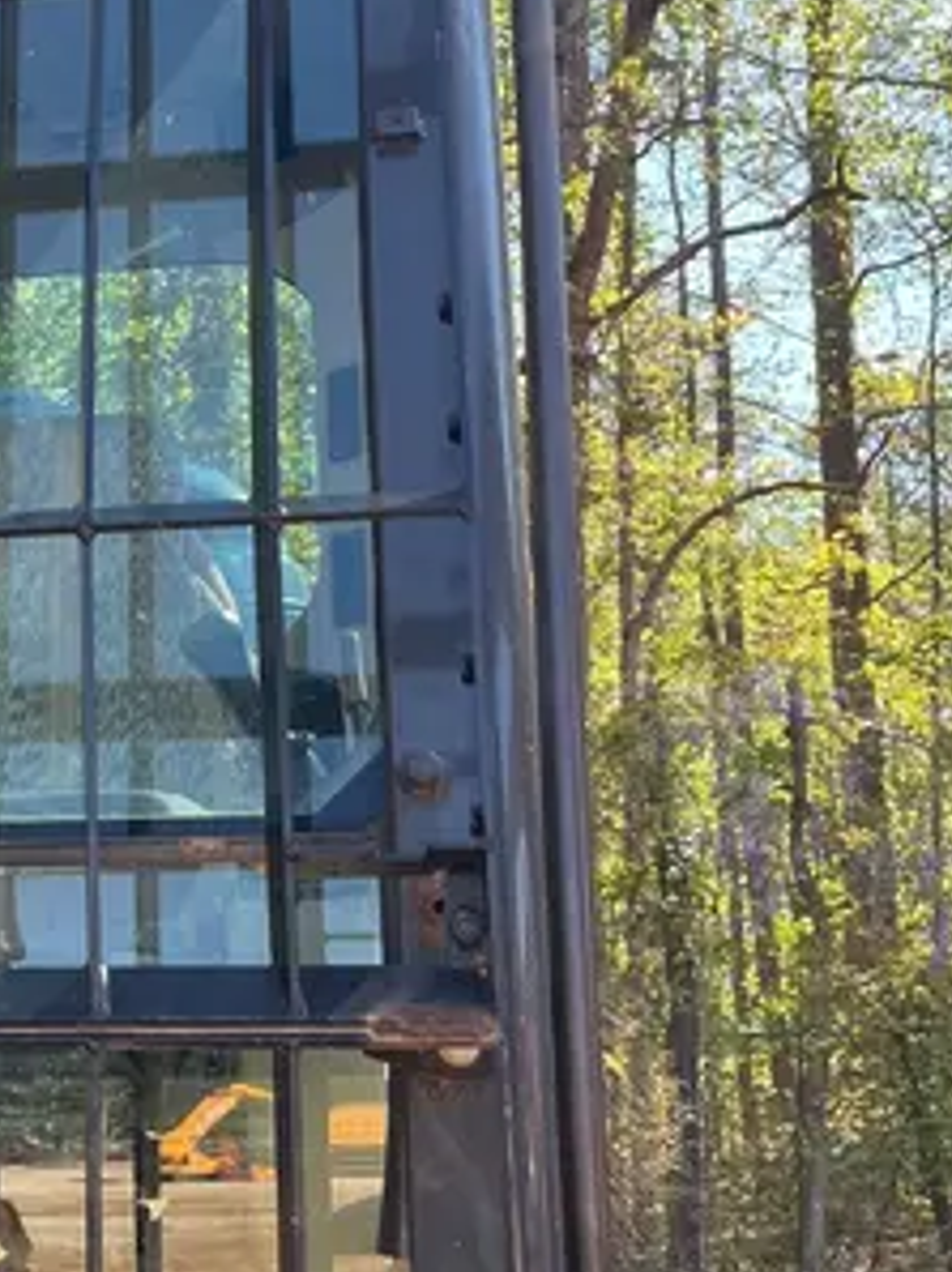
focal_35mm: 64
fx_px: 2350
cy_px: 634
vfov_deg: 30.3
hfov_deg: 21.6
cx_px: -115
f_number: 1.6
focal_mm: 5.1
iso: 50
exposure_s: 1/375
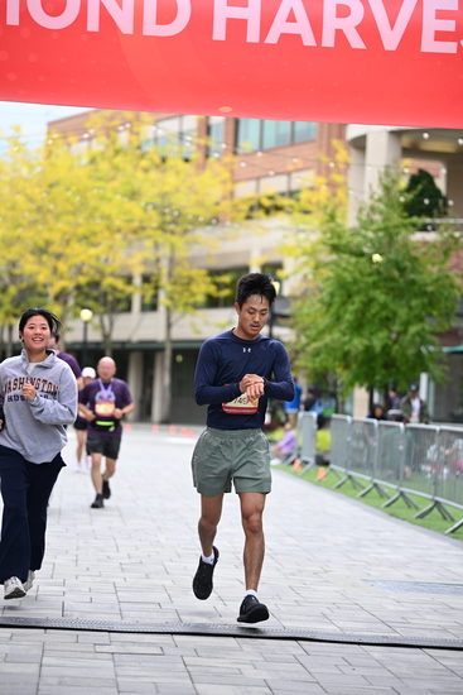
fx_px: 1947
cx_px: 232
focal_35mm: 101
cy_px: 348
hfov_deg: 13.6
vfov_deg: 20.2
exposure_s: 1/2000
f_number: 2.8
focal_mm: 101
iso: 640
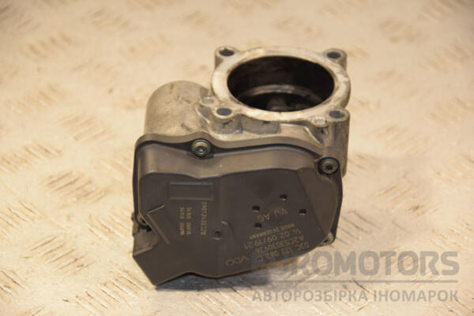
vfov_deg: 8.7
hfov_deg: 13.0
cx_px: 237
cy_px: 158
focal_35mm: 158
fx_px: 2074
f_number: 5.6
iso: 800
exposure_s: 1/160
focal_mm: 105
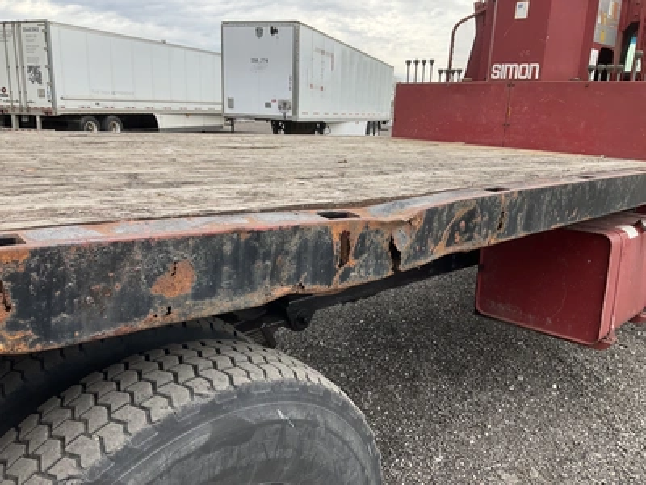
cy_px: 242
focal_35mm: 29
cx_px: 323
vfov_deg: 48.2
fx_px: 541
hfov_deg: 61.7
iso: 25
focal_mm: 3
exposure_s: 1/446
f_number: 1.8
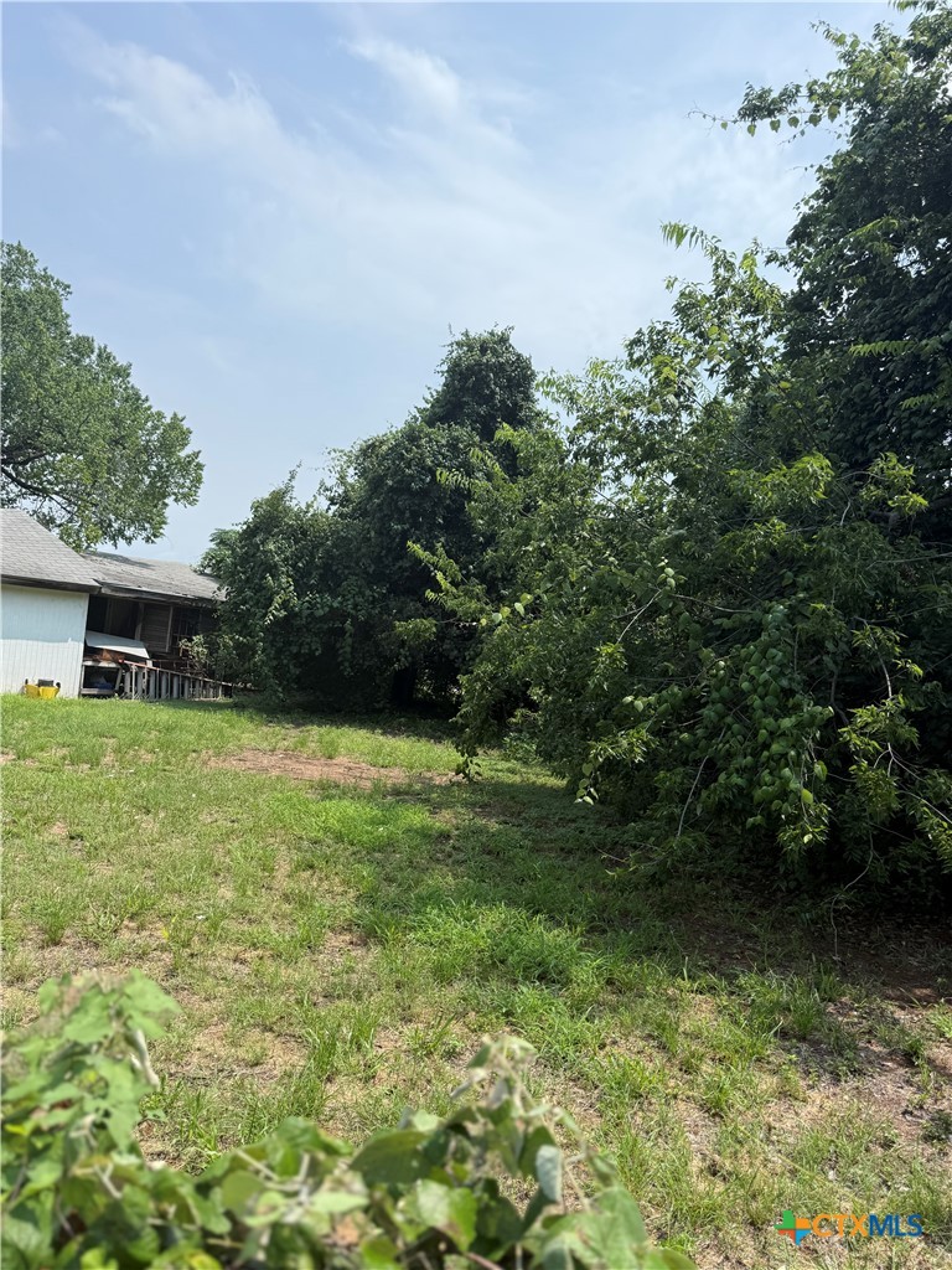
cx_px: 476
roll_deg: -8.5
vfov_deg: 71.6
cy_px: 635
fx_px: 880
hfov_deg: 56.8
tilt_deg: +1.0
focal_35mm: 24
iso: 80
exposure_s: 1/4405
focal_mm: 6.76
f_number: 1.78
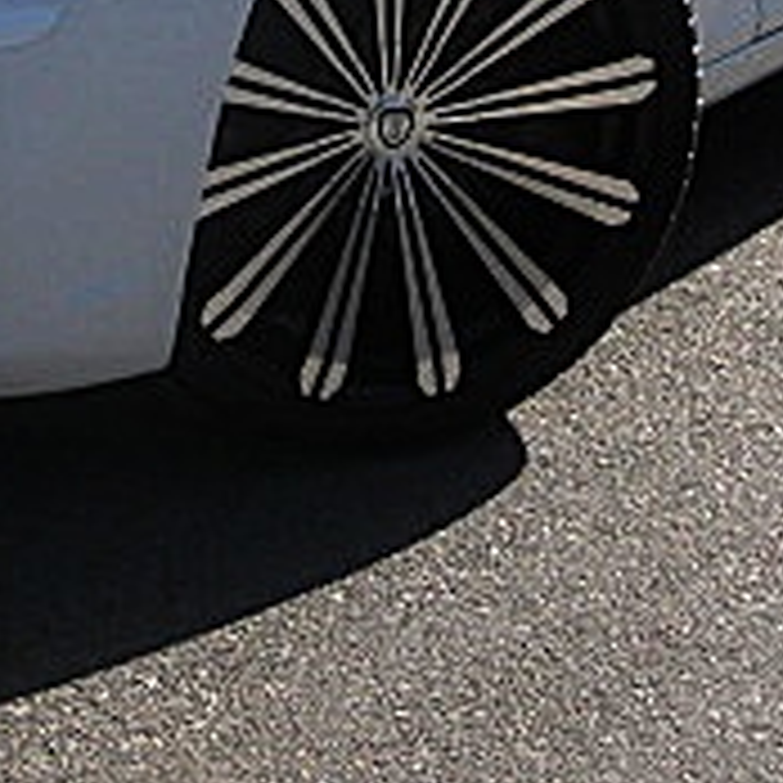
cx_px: 230
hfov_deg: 14.9
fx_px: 2994
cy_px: -176
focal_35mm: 117
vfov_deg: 14.4
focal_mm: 6.3
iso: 50
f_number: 2.8
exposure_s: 1/1000
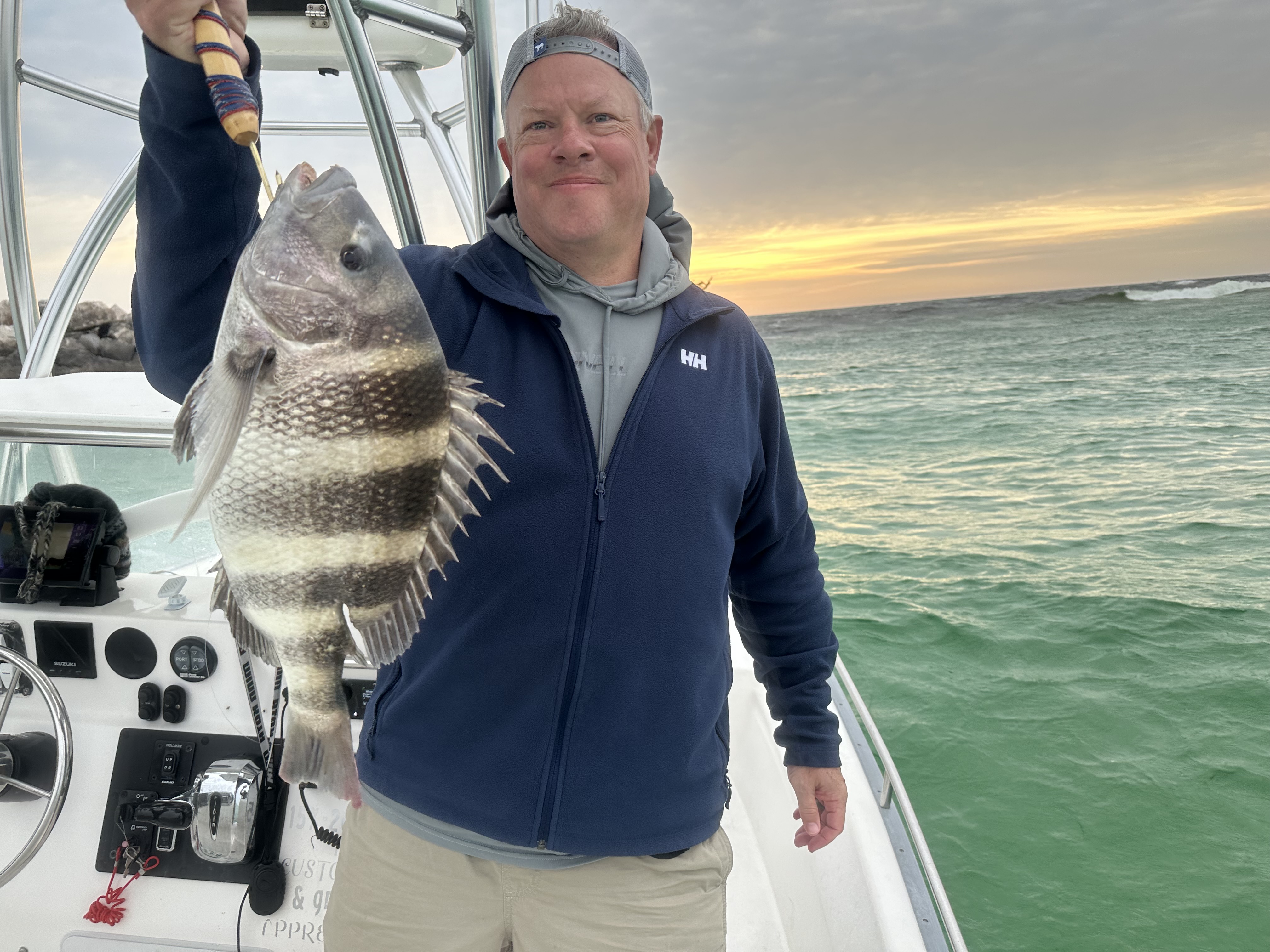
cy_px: 476
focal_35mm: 24
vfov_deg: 56.8
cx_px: 635
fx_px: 881
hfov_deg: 71.6
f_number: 1.78
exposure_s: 1/208
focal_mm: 6.86
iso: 64
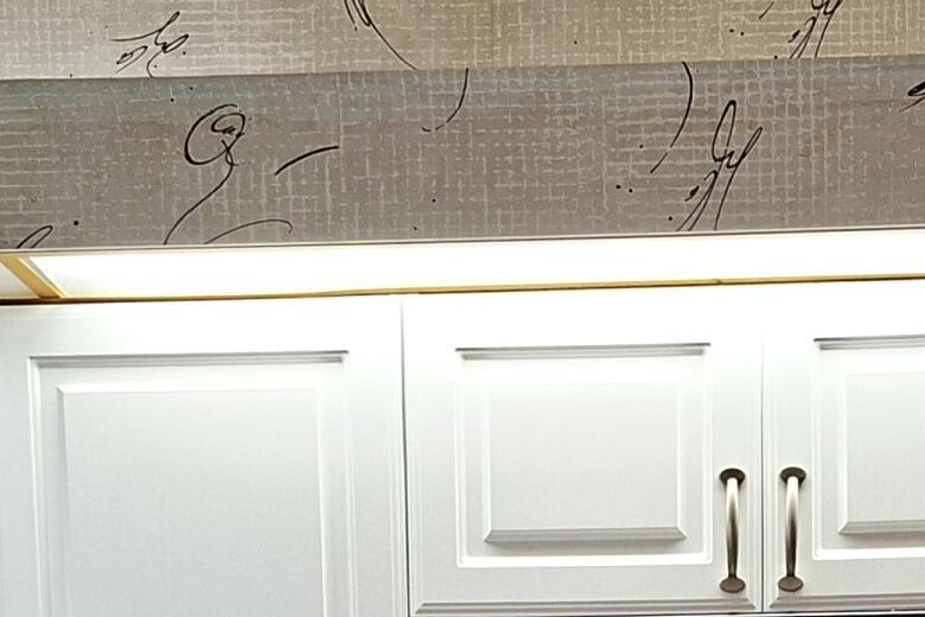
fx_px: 2364
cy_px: 1214
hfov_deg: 22.1
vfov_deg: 13.0
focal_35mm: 92
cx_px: 593
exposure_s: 1/120
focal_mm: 5.54
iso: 64
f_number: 1.8
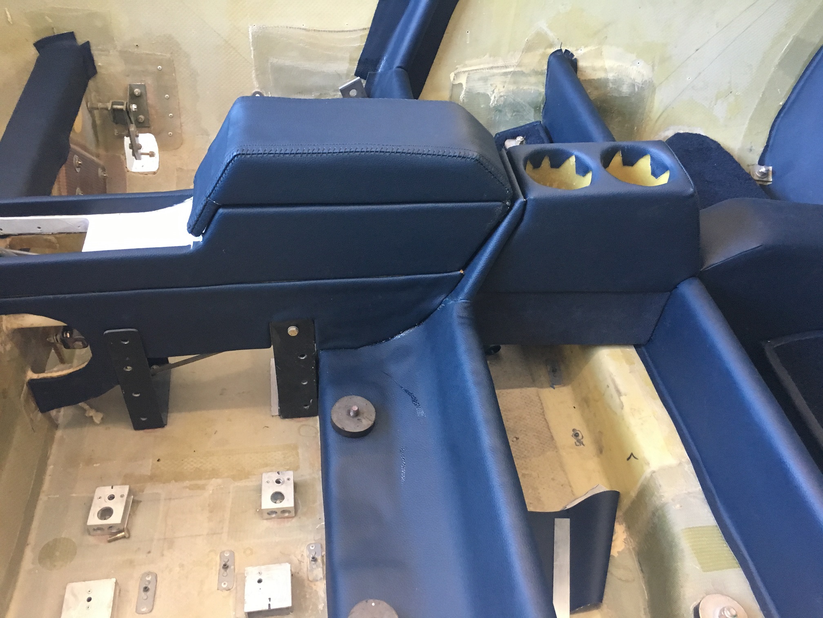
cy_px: 309
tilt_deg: -47.1
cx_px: 412
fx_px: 689
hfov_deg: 61.7
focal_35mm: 29
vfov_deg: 48.2
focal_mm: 4.15
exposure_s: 1/30
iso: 160
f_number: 2.2
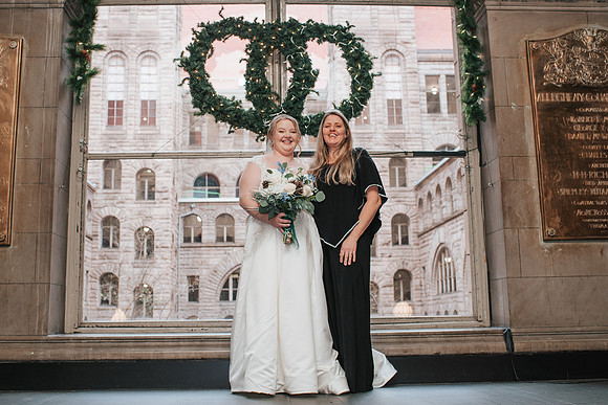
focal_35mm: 42
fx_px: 718
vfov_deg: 31.5
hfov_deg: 45.9
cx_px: 282
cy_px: 183
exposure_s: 1/200
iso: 800
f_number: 3.5
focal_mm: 35
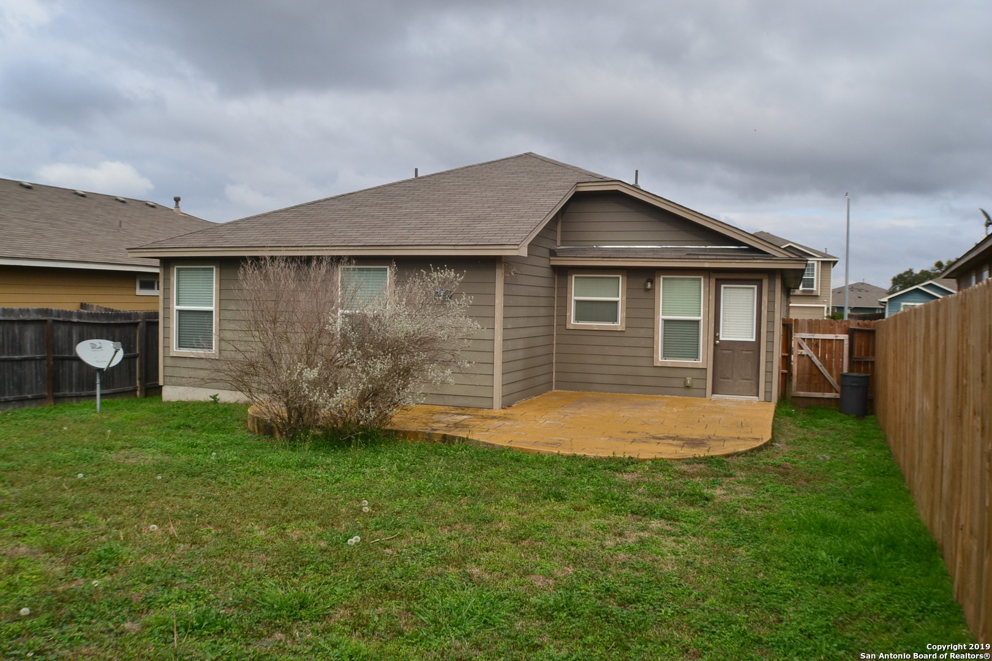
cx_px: 496
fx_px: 1075
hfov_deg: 49.6
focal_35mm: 39
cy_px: 330
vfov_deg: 34.2
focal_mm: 26
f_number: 10
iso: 400
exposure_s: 1/320
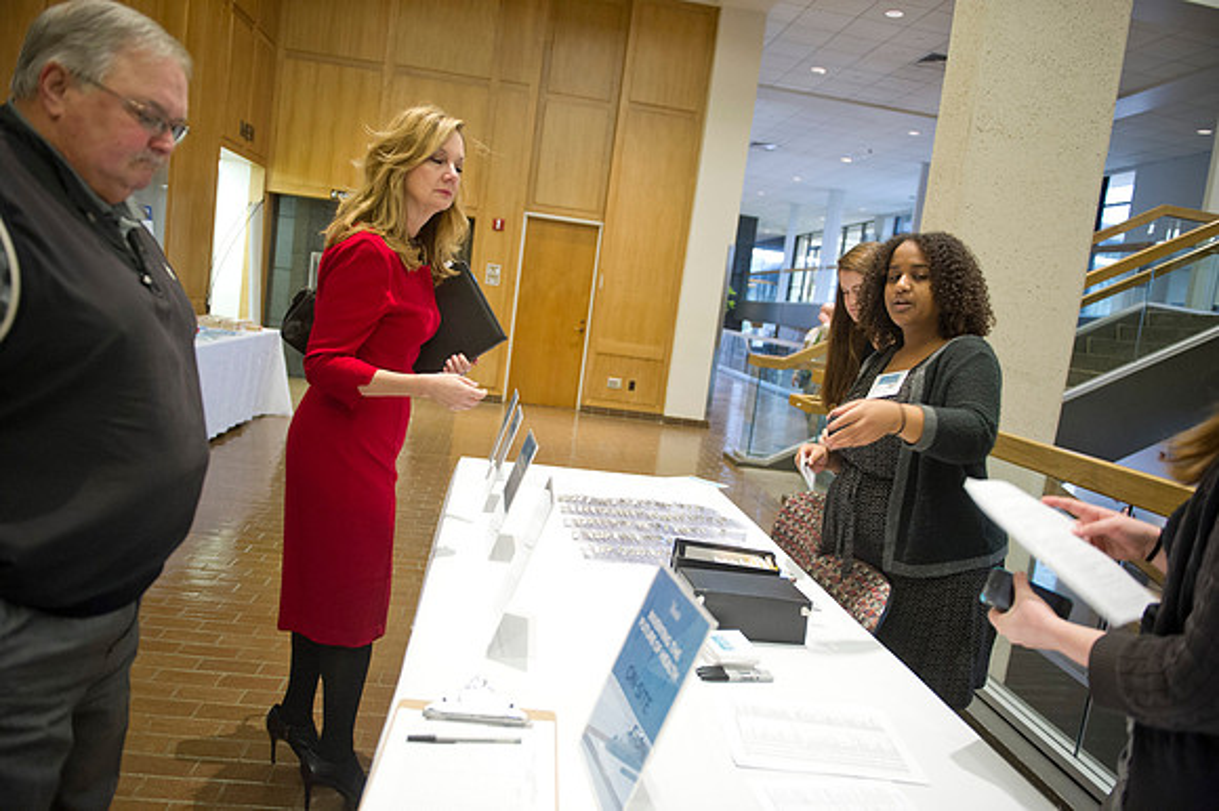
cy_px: 406
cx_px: 610
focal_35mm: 24
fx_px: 812
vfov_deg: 53.1
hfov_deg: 73.8
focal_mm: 24
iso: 2500
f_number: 2.8
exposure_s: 1/60
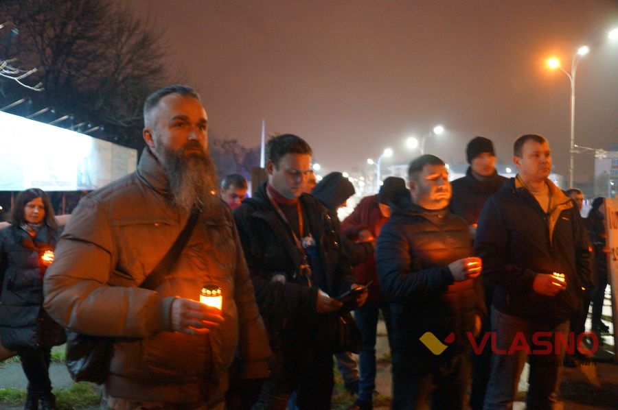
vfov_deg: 43.5
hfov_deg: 62.0
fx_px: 514
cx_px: 309
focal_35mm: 30
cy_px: 205
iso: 3200
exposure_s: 1/6
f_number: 4
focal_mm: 20
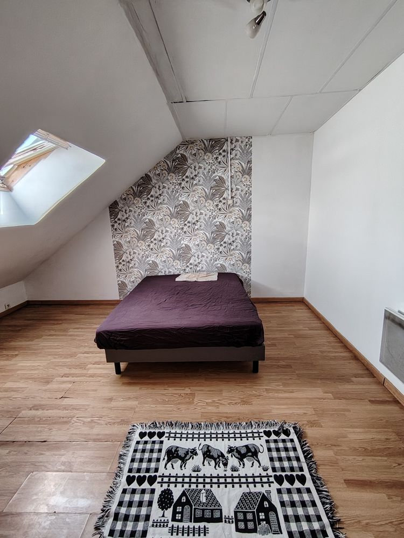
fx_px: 265
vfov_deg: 91.0
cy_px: 269
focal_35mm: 17
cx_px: 202
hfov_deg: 74.7
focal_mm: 1.42
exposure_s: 1/50
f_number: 2.2
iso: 126
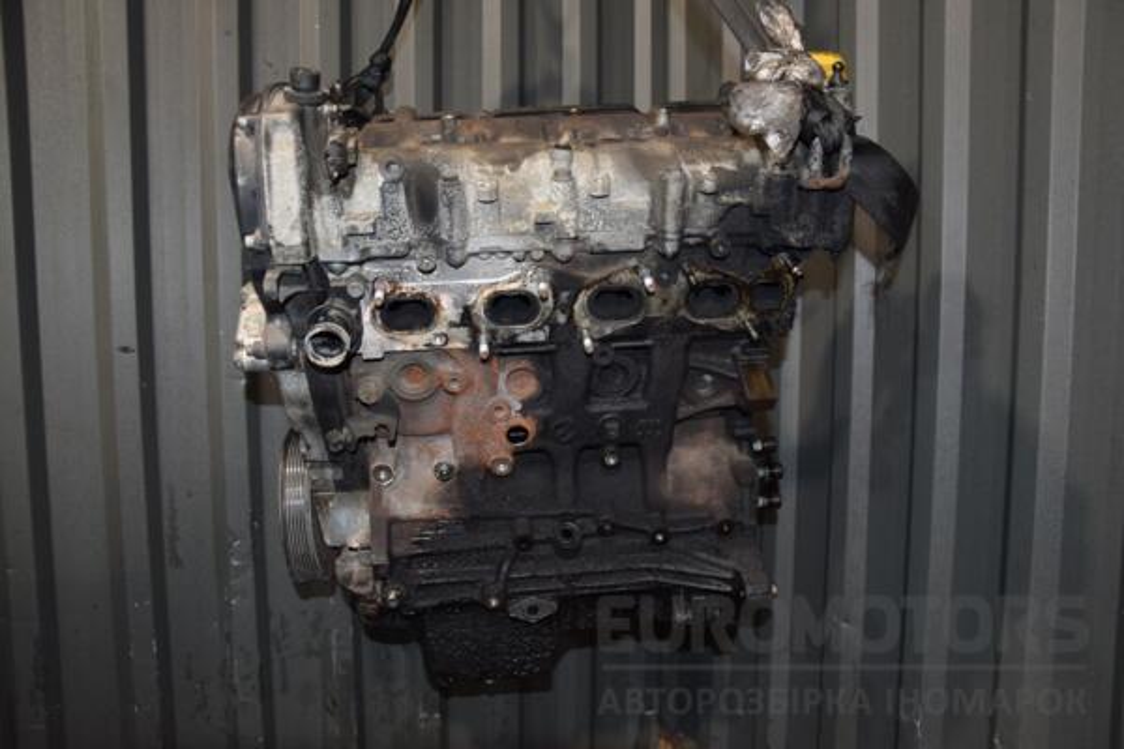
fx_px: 843
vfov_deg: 47.9
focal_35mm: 27
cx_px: 562
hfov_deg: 67.4
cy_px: 374
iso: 800
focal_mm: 18
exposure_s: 1/60
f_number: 5
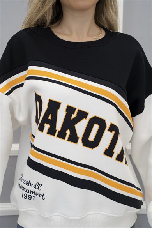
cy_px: 114
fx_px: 393
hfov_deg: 21.9
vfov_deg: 32.4
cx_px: 76
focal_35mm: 62
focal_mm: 62
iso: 800
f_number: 7.1
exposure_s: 1/60
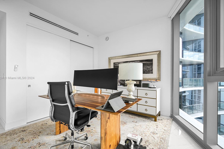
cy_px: 78
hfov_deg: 100.3
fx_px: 93
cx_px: 106
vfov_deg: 77.3
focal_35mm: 15
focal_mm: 14
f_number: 4.5
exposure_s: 1/80
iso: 100
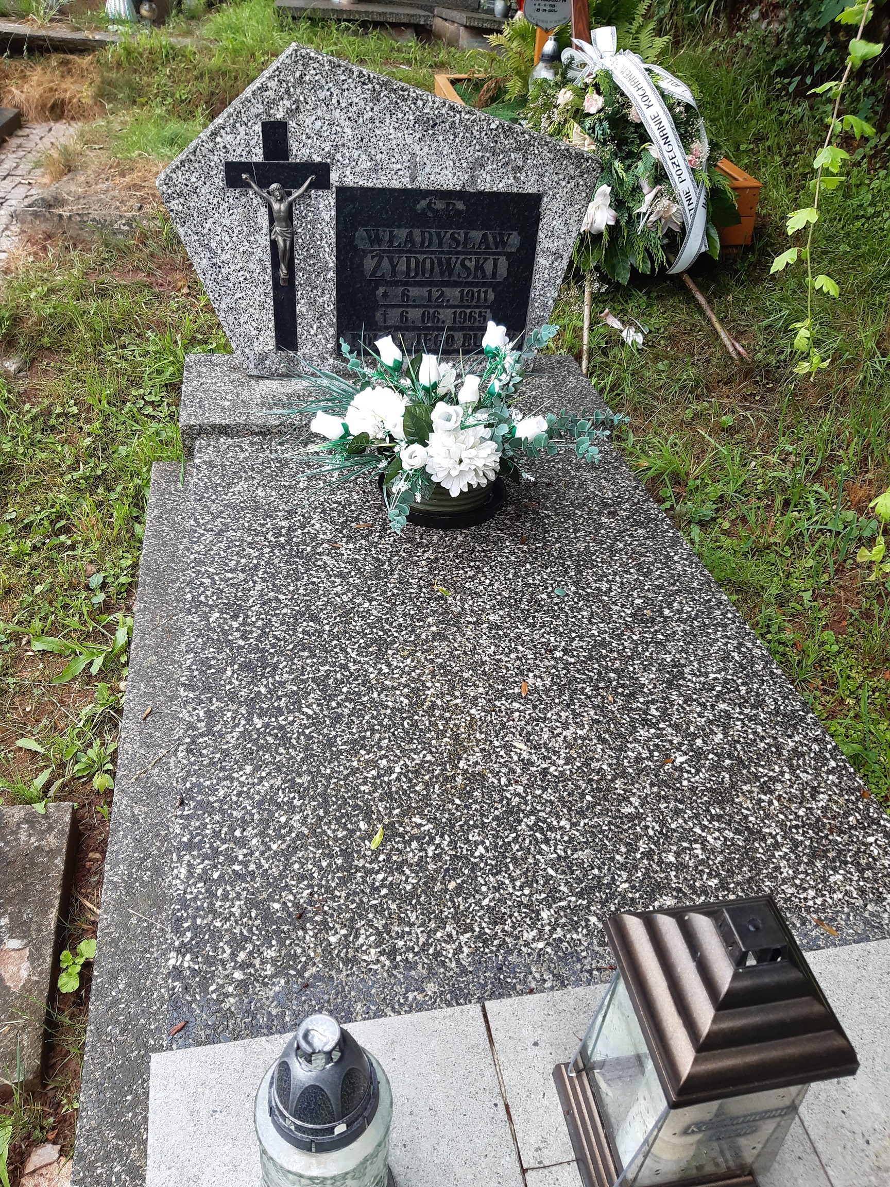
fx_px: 891
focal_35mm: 26
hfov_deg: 53.1
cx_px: 445
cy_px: 594
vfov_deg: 67.3
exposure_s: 1/316
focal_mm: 3.92
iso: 40
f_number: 1.7
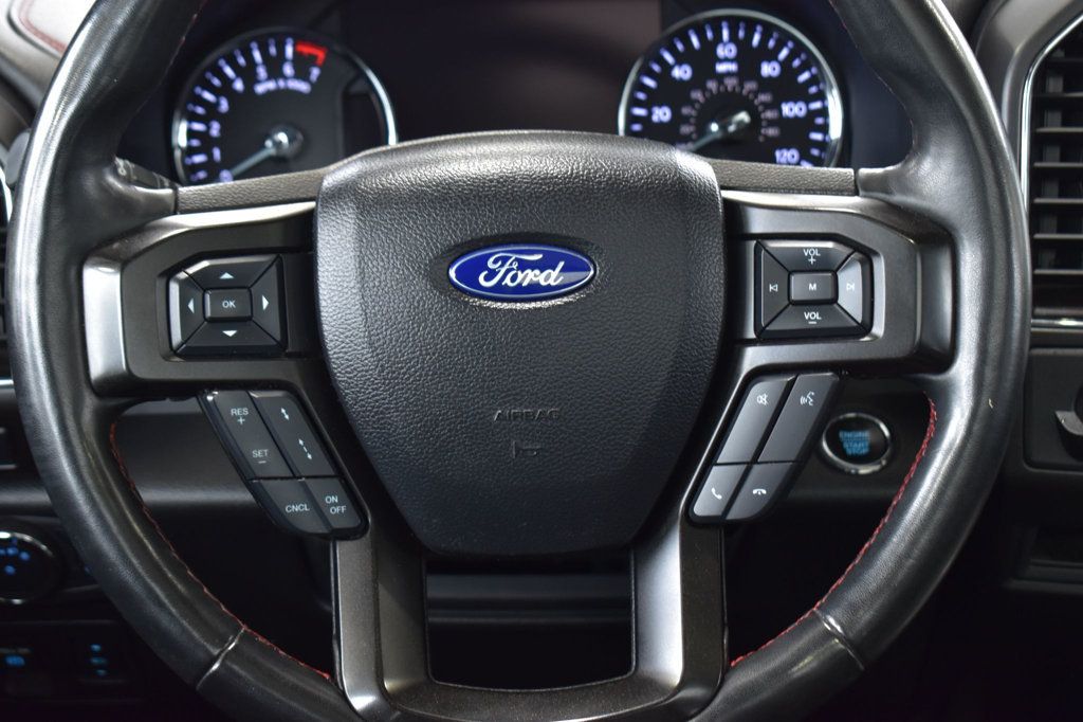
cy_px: 361
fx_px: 2075
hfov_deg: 29.3
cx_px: 542
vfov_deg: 19.7
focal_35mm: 69
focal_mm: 46
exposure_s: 1/15
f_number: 6.3
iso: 900
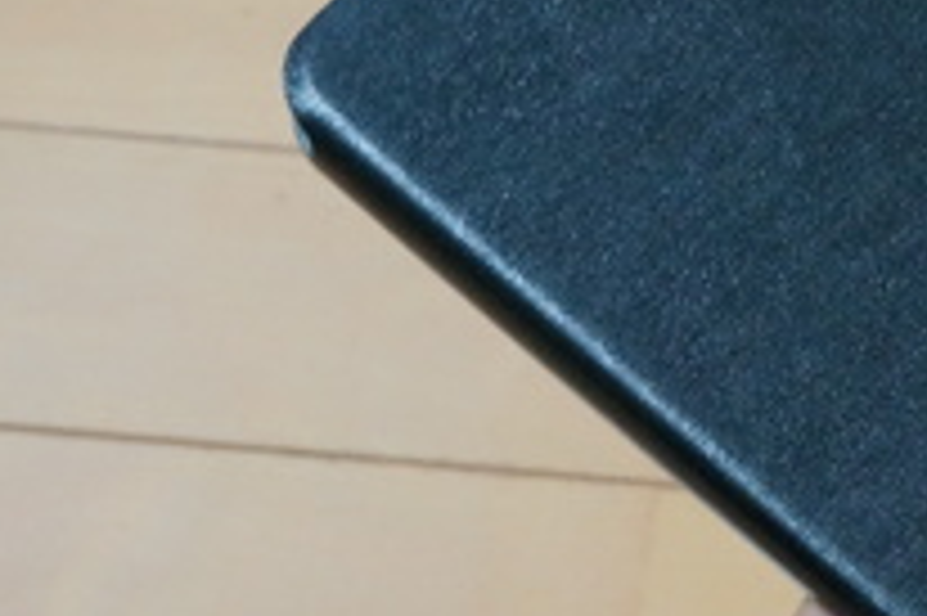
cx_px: 1233
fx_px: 3485
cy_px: 227
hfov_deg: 14.5
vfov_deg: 10.1
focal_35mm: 135
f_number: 9
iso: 3200
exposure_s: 1/30
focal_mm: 31
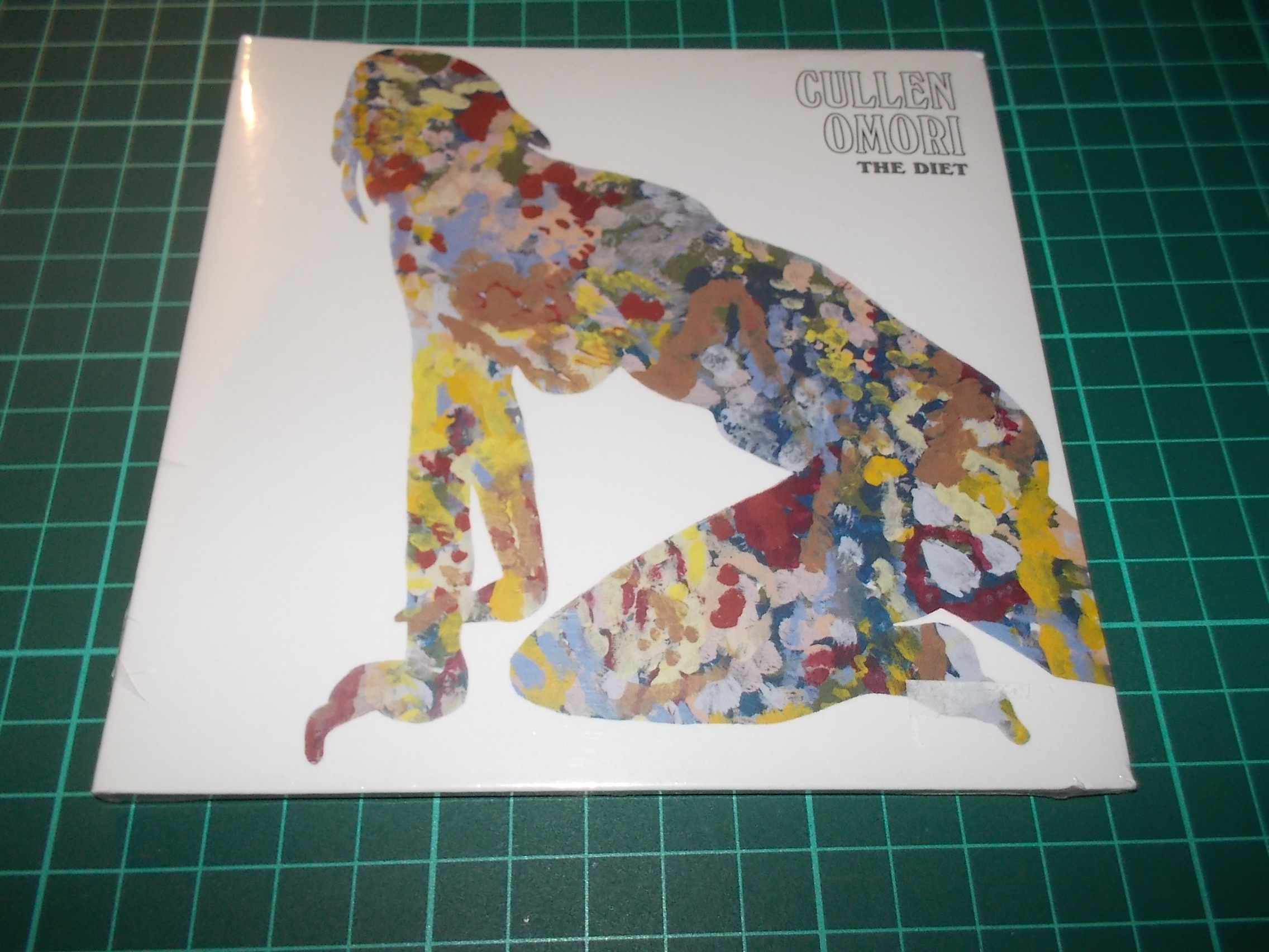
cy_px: 476
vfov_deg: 48.2
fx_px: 1063
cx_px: 634
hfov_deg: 61.7
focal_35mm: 29
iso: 200
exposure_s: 1/30
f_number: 3.3
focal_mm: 4.1
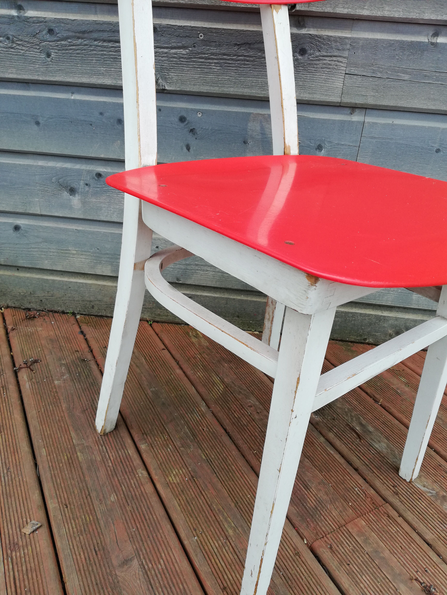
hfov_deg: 53.1
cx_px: 224
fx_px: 448
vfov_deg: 67.3
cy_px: 298
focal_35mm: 26
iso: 100
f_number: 2.2
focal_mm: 3.81
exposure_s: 1/100
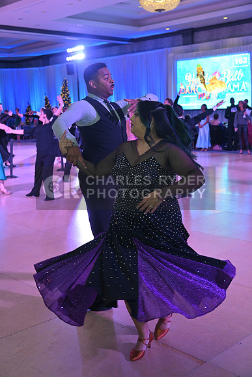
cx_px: 126
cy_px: 188
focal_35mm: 44
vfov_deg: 44.5
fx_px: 462
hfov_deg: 30.5
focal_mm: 44
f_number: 5
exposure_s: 1/320
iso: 3200
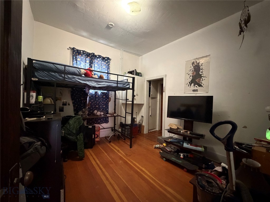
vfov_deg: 85.7
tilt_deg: -0.4
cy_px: 101
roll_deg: -3.1
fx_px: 109
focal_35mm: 14
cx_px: 135
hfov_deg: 102.1
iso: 1250
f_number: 2.2
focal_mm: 2.22
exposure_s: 1/40
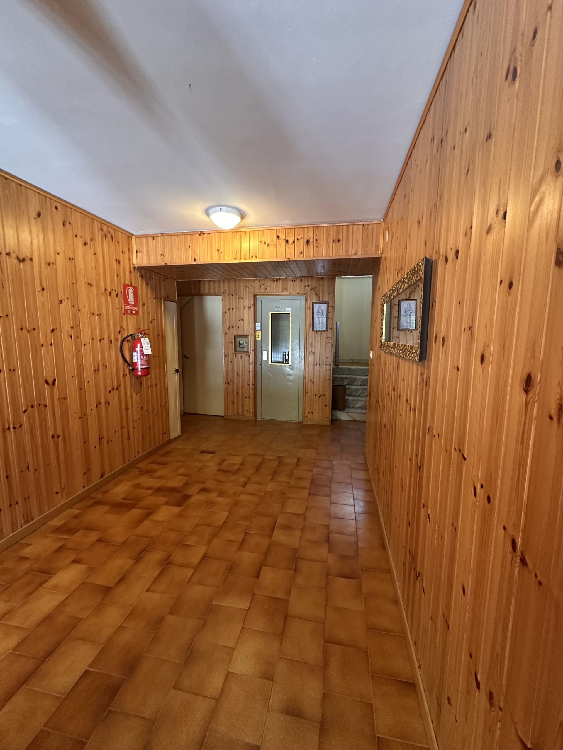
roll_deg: +0.1
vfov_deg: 102.1
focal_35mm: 14
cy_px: 375
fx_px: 304
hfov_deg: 85.7
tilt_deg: -6.1
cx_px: 282
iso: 320
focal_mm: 2.22
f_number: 2.2
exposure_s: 1/50
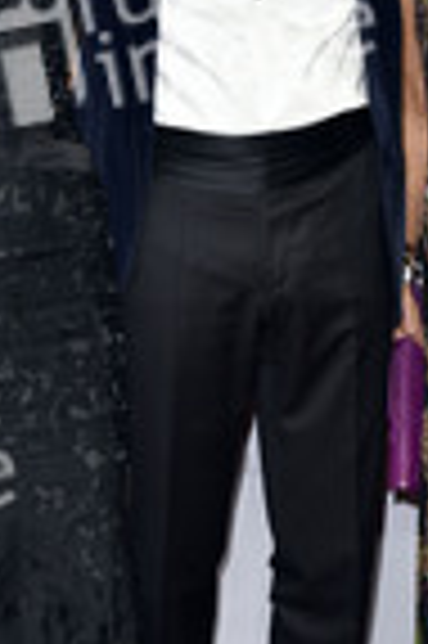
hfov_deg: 12.9
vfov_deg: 19.3
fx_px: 1895
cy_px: 257
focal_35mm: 106
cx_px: 275
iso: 640
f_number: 6.3
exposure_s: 1/125
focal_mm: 38
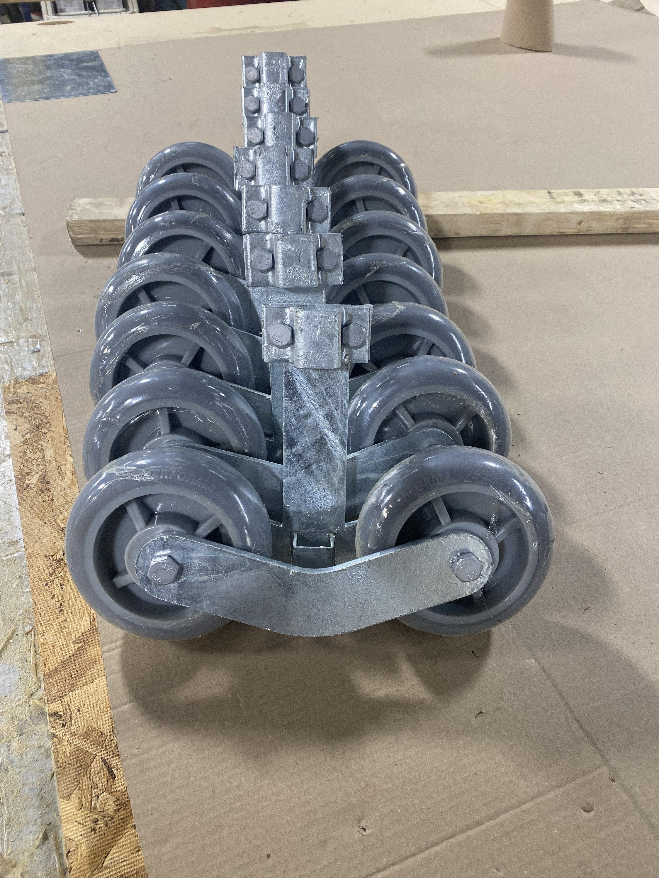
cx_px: 330
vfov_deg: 67.3
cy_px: 439
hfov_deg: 53.1
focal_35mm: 26
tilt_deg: -46.4
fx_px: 660
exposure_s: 1/60
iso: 80
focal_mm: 4.25
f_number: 1.8
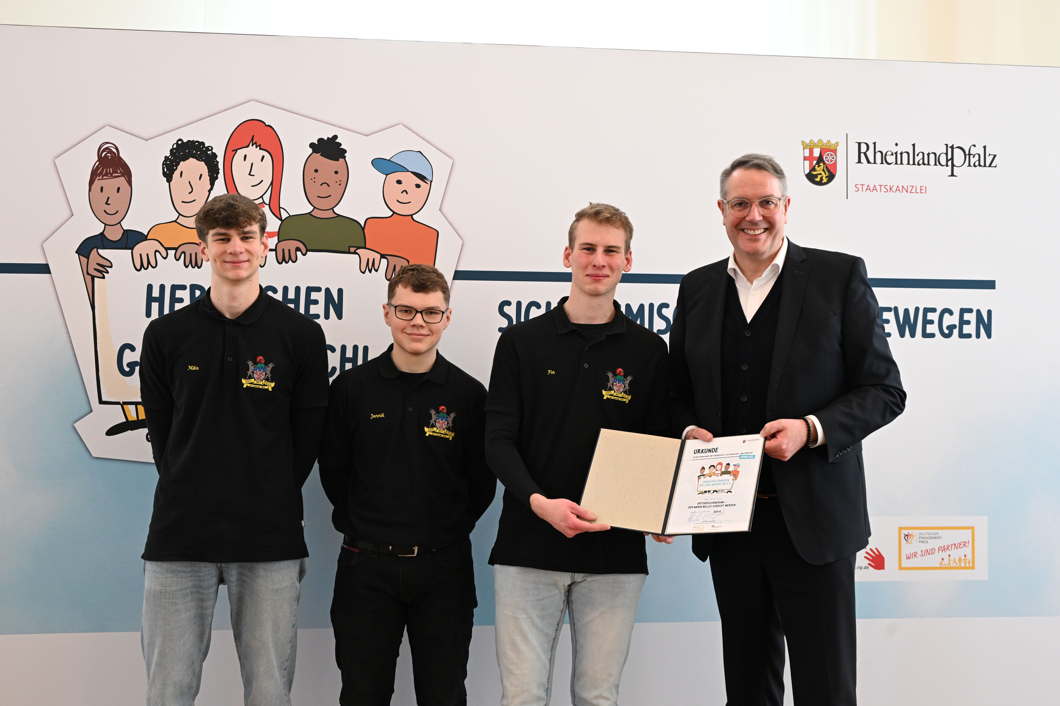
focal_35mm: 40
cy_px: 353
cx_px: 530
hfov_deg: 48.5
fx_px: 1178
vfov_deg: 33.4
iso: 2000
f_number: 6.3
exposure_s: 1/135
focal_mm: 40
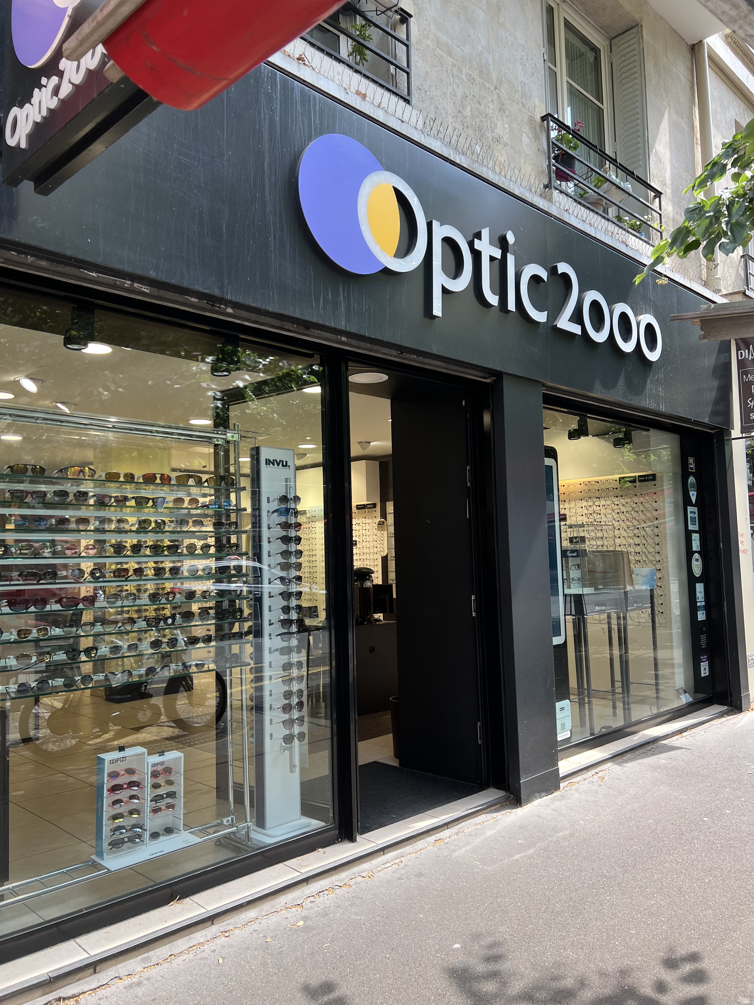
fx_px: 755
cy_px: 502
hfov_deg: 53.1
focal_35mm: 26
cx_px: 377
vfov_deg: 67.3
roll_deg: +1.0
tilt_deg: +4.5
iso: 50
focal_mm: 5.7
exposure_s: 1/361
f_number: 1.5
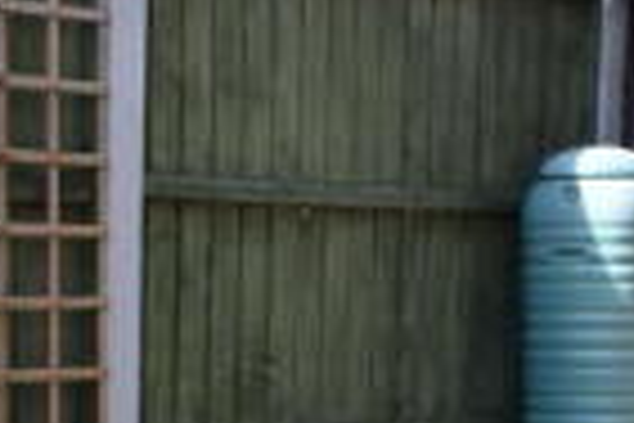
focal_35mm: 125
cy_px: 650
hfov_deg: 16.2
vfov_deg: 10.6
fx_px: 2201
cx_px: 535
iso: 800
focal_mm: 18
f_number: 10
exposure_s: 1/400
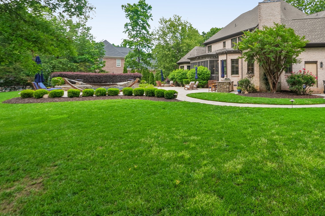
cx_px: 220
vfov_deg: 58.4
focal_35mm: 21
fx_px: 190
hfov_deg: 78.2
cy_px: 75
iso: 125
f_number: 8
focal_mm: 10
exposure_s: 1/30
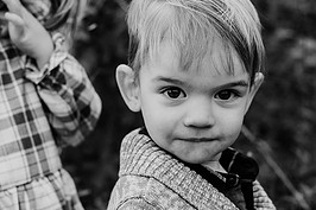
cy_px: 97
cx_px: 175
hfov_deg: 18.8
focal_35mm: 109
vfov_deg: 12.5
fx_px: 956
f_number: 2.8
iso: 400
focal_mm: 50
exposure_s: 1/1000
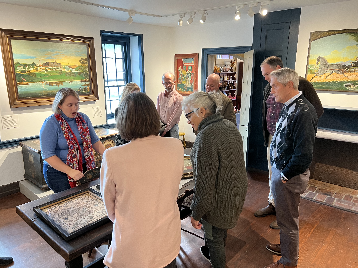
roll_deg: +0.8
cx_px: 179
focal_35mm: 26
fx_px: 269
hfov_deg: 67.3
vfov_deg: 53.1
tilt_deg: -13.2
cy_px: 134
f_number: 1.5
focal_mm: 5.7
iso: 160
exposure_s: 1/60
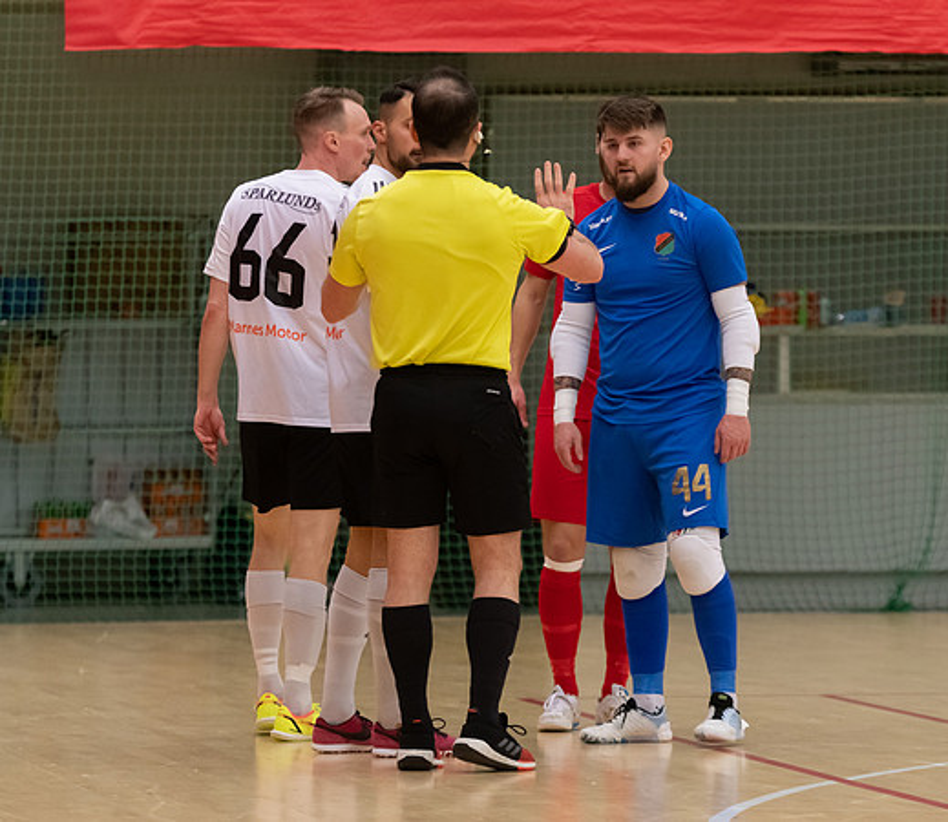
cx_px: 646
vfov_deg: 5.5
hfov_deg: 6.3
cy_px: 491
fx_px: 8590
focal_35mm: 296
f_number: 2.8
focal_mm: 140
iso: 800
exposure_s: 1/800
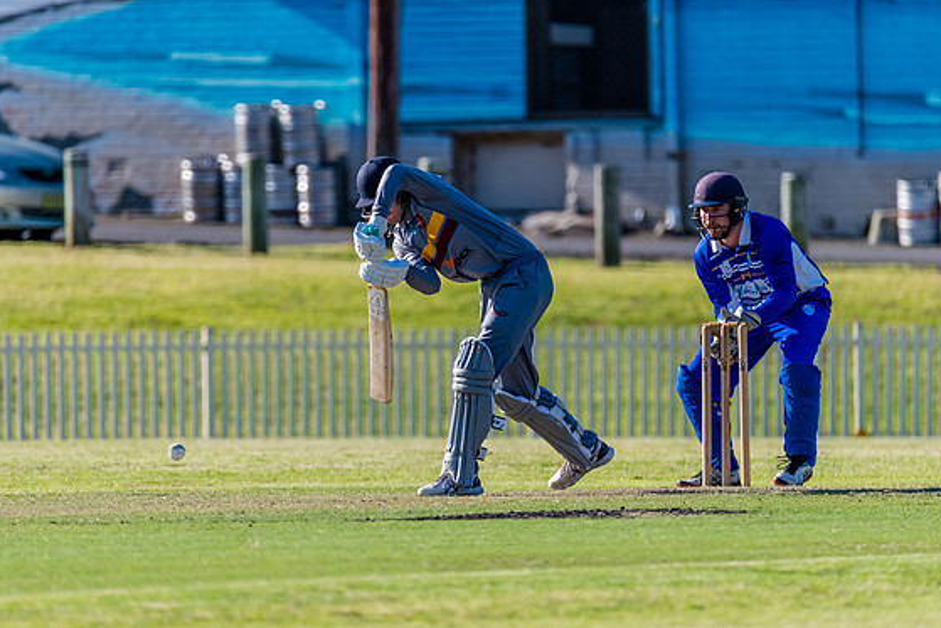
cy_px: 332
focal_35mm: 705
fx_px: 18432
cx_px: 454
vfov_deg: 2.0
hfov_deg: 2.9
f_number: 6.3
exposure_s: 1/2000
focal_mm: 600
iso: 640
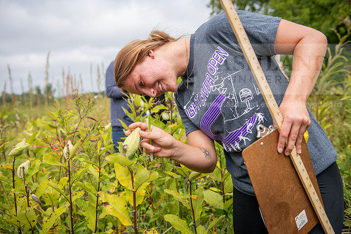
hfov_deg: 53.1
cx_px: 176
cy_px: 117
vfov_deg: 36.9
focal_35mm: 36
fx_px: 351
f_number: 3.5
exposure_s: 1/500
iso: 100
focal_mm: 36
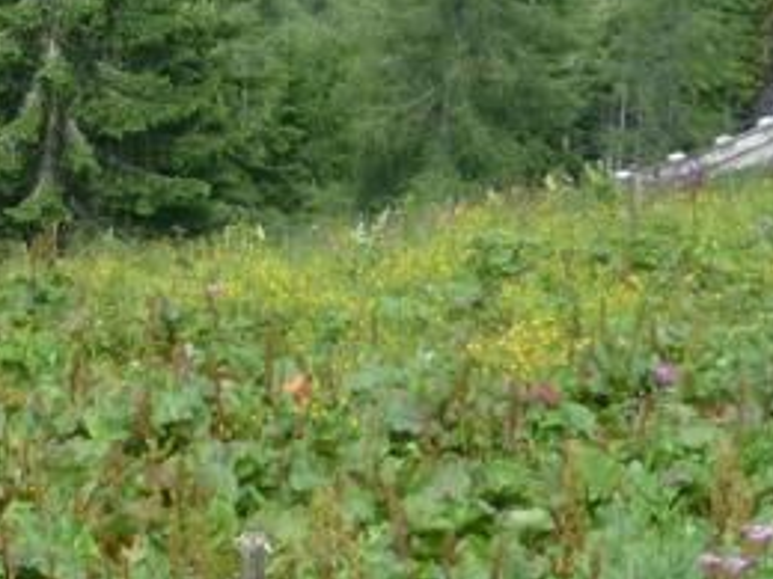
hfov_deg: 14.5
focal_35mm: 134
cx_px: -21
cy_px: -226
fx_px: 2992
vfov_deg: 10.8
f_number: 3.7
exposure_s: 1/400
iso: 100
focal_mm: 6.1
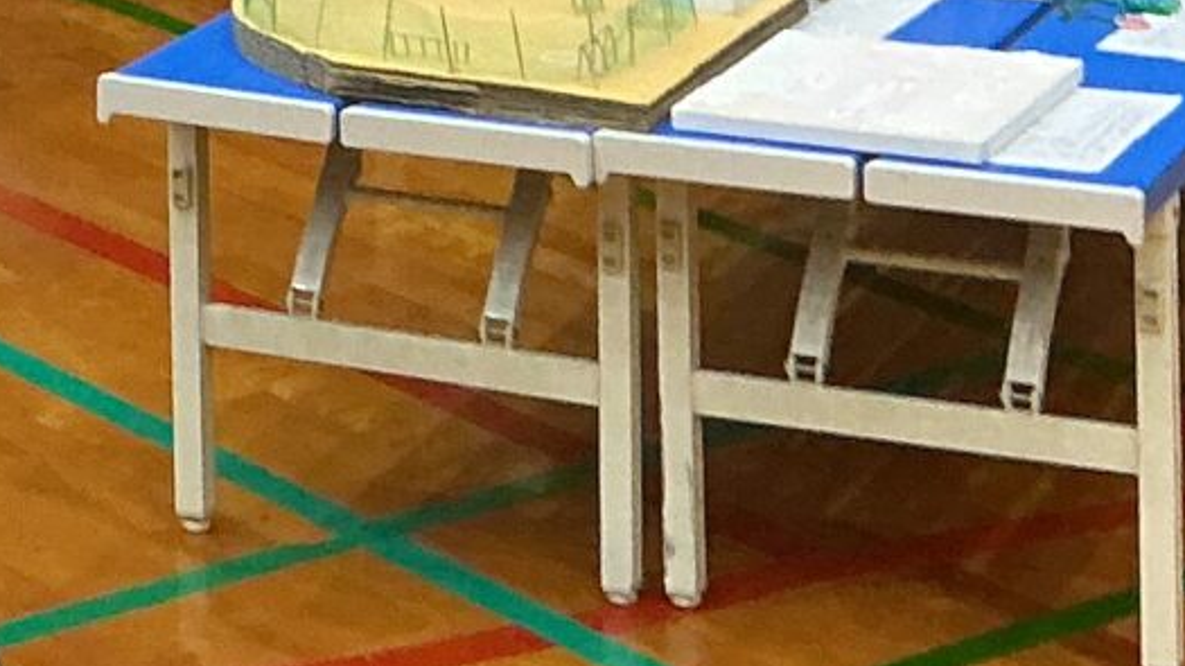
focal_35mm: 154
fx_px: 4838
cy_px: -727
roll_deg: +4.6
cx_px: -47
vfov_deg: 7.5
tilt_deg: -7.8
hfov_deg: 13.7
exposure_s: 1/60
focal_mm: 3
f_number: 1.8
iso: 125
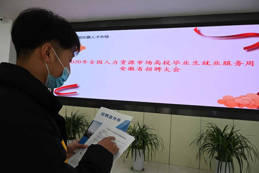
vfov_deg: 53.1
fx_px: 173
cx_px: 130
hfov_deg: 73.7
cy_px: 86
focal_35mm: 24
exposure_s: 1/50
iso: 800
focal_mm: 24
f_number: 7.1
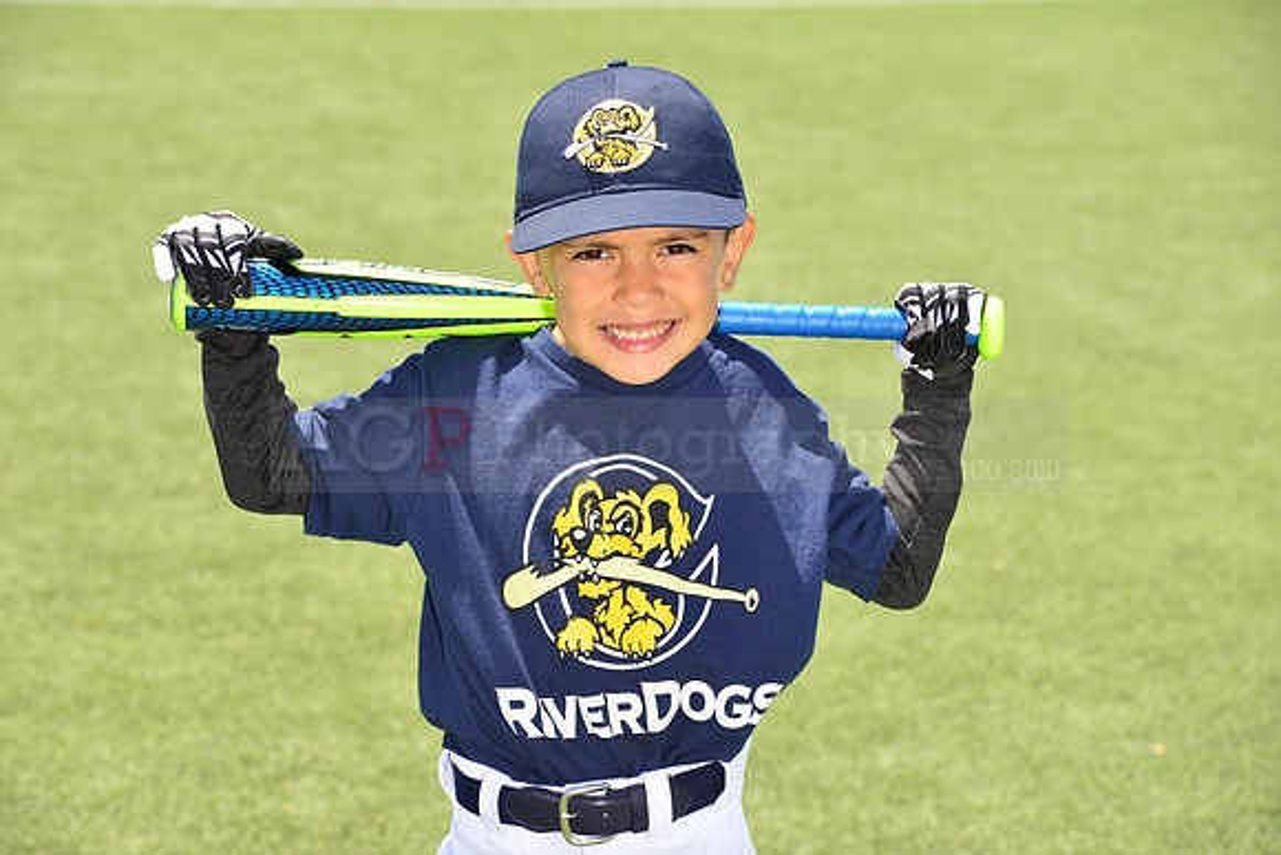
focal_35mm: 145
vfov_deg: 9.5
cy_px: 428
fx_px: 5161
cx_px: 640
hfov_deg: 14.2
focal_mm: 145
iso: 250
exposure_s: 1/250
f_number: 11
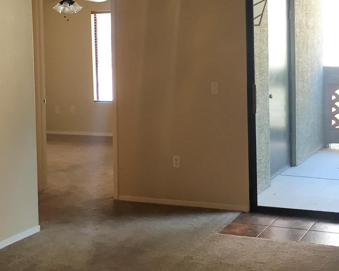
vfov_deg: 24.8
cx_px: 222
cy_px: 75
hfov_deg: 30.8
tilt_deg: -4.9
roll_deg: +0.2
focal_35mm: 61
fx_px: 612
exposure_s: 1/30
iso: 32
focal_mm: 4.15
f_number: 2.2
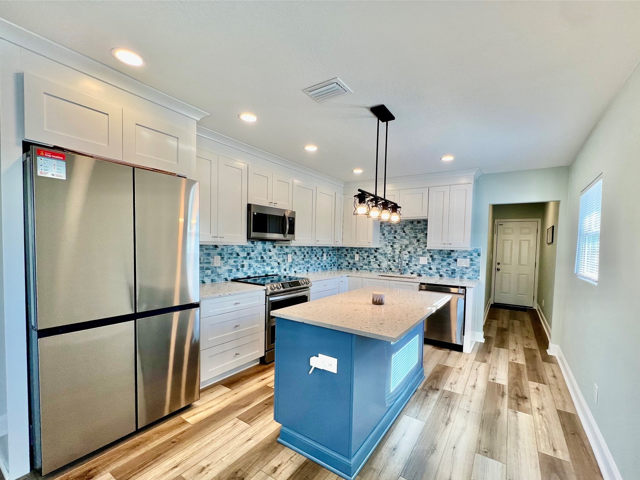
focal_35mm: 14
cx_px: 342
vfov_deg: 85.5
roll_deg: -1.3
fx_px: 259
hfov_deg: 101.9
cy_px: 258
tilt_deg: -2.8
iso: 64
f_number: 1.8
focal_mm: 1.57
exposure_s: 1/120
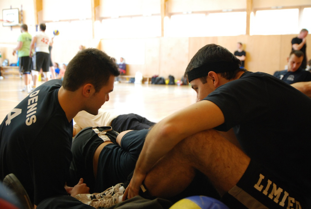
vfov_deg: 34.3
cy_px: 104
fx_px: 337
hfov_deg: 49.5
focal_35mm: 39
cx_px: 156
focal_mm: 26
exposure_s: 1/40
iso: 800
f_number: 3.2
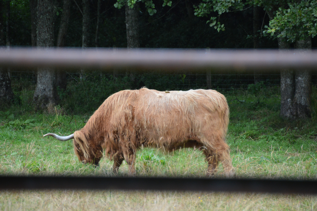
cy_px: 106
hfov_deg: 6.9
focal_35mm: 300
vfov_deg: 4.6
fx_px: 2639
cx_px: 158
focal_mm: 200
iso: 1000
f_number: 5.6
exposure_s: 1/500
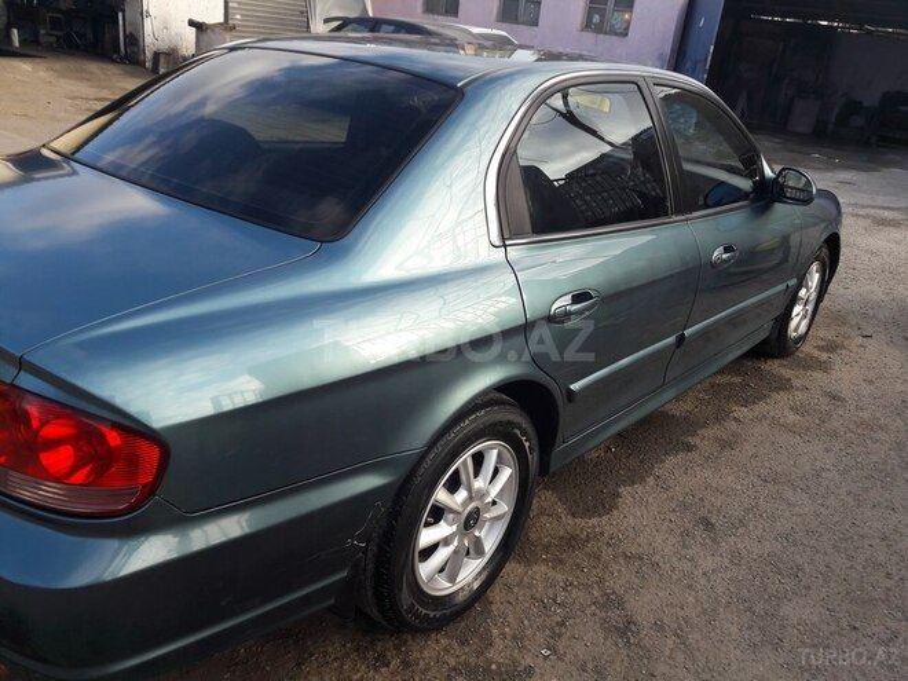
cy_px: 340
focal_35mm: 28
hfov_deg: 63.4
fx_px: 734
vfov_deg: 49.7
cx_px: 454
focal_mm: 3.7
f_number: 1.9
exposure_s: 1/402
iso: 40
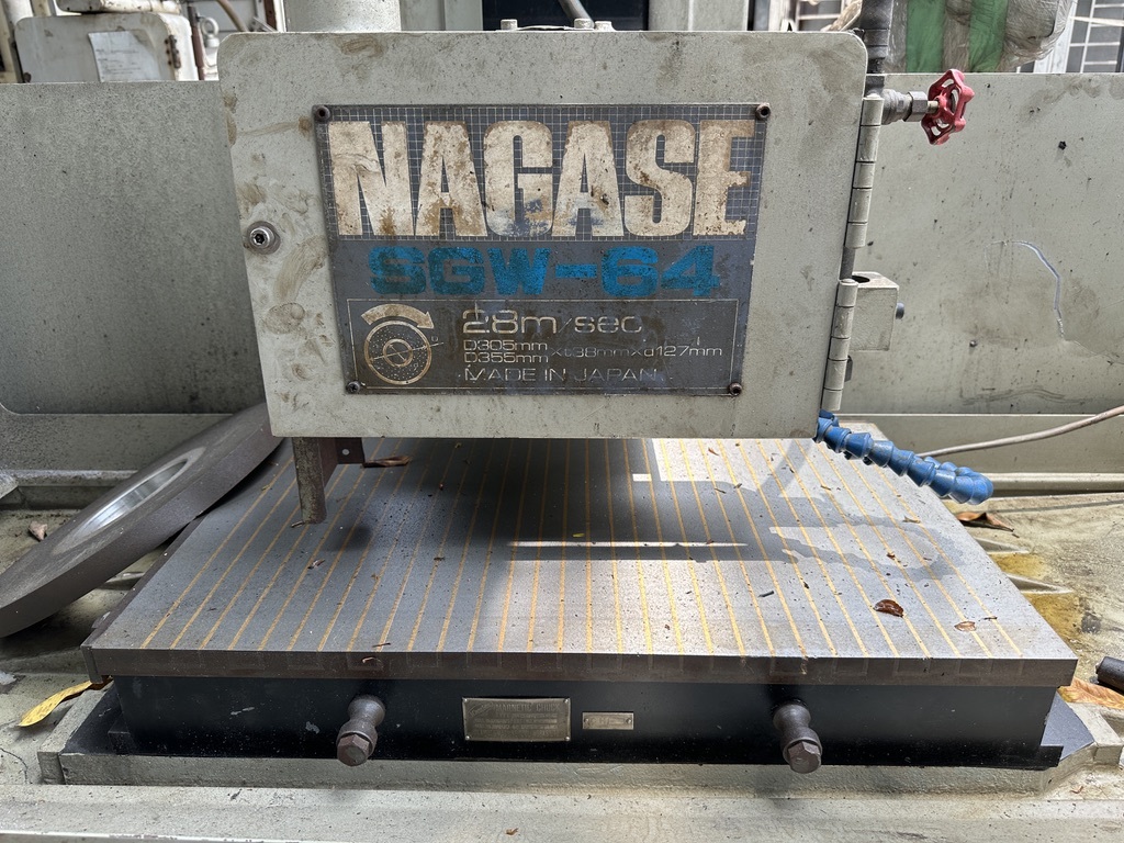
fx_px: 779
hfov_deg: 71.6
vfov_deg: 56.8
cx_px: 562
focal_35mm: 24
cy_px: 422
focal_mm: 6.86
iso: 80
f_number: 1.78
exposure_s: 1/767
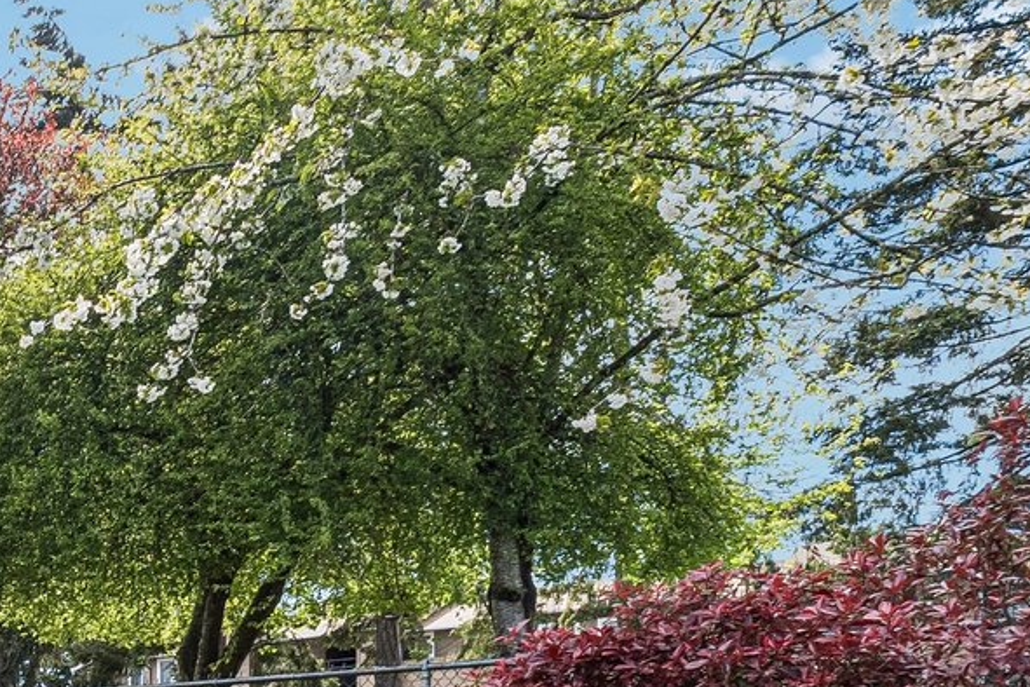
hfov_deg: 30.3
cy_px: 794
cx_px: -308
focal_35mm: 52
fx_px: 1488
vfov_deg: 24.0
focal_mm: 10
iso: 250
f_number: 9
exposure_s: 1/160
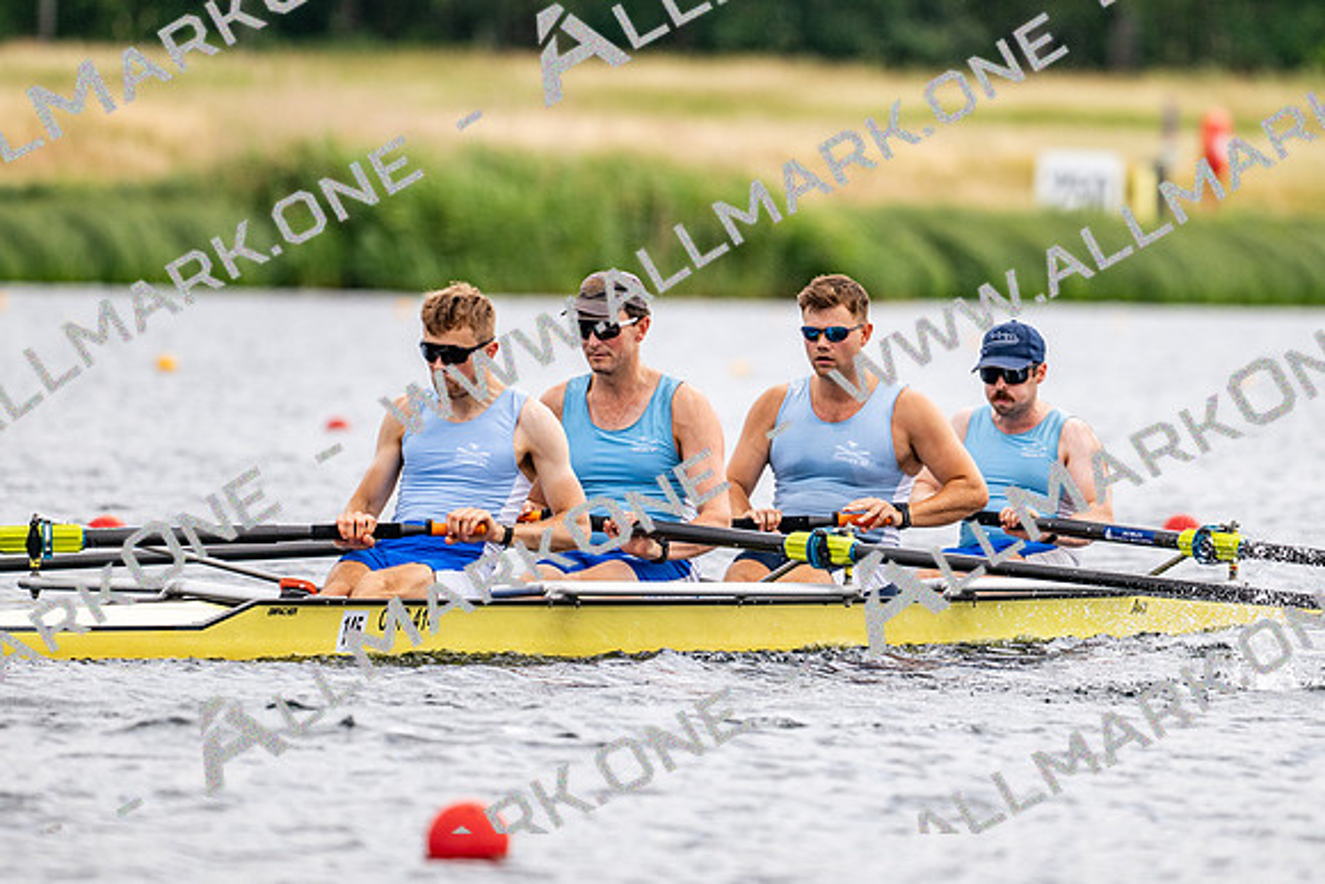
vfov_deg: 2.3
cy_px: 442
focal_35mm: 600
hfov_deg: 3.4
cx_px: 662
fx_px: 22099
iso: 280
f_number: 4.5
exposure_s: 1/2500
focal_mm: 400
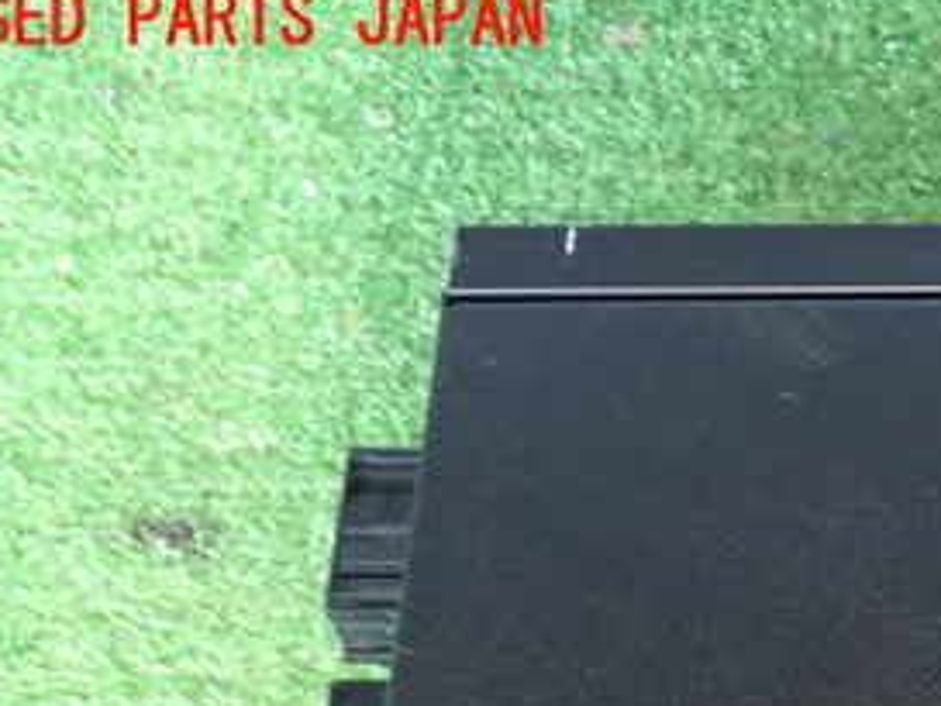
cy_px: 754
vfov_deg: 16.0
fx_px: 2448
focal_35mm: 90
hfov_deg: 21.0
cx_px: 951
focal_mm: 7.31
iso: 1000
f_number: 2.8
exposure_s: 1/10
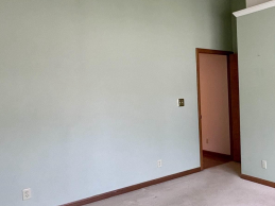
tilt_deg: +0.1
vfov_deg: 39.6
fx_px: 286
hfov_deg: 47.0
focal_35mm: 36
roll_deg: +2.4
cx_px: 240
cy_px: 90
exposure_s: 1/60
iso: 400
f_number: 2.2
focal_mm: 2.22
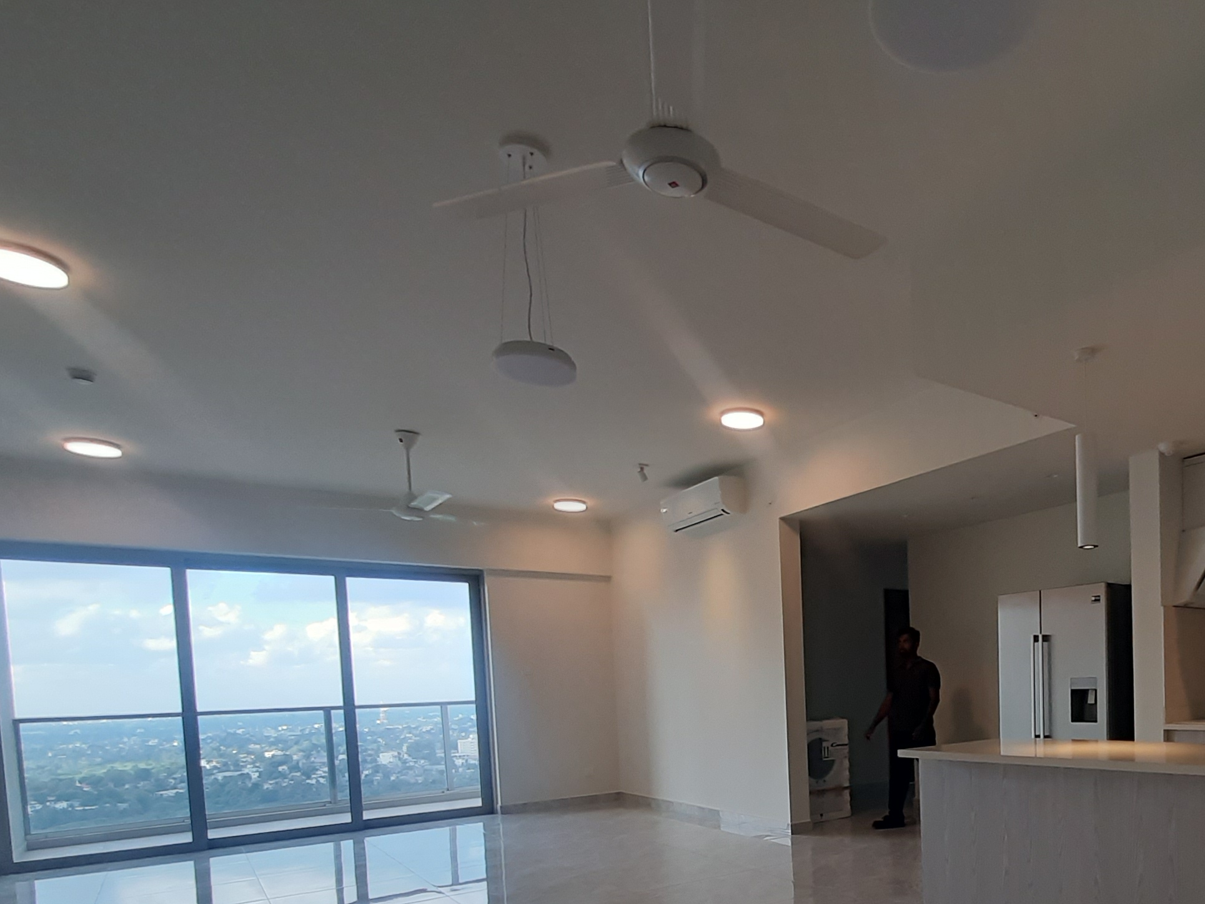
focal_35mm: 22
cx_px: 879
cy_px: 744
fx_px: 766
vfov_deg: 56.0
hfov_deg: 72.0
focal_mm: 1.42
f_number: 2.2
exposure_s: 1/100
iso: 64
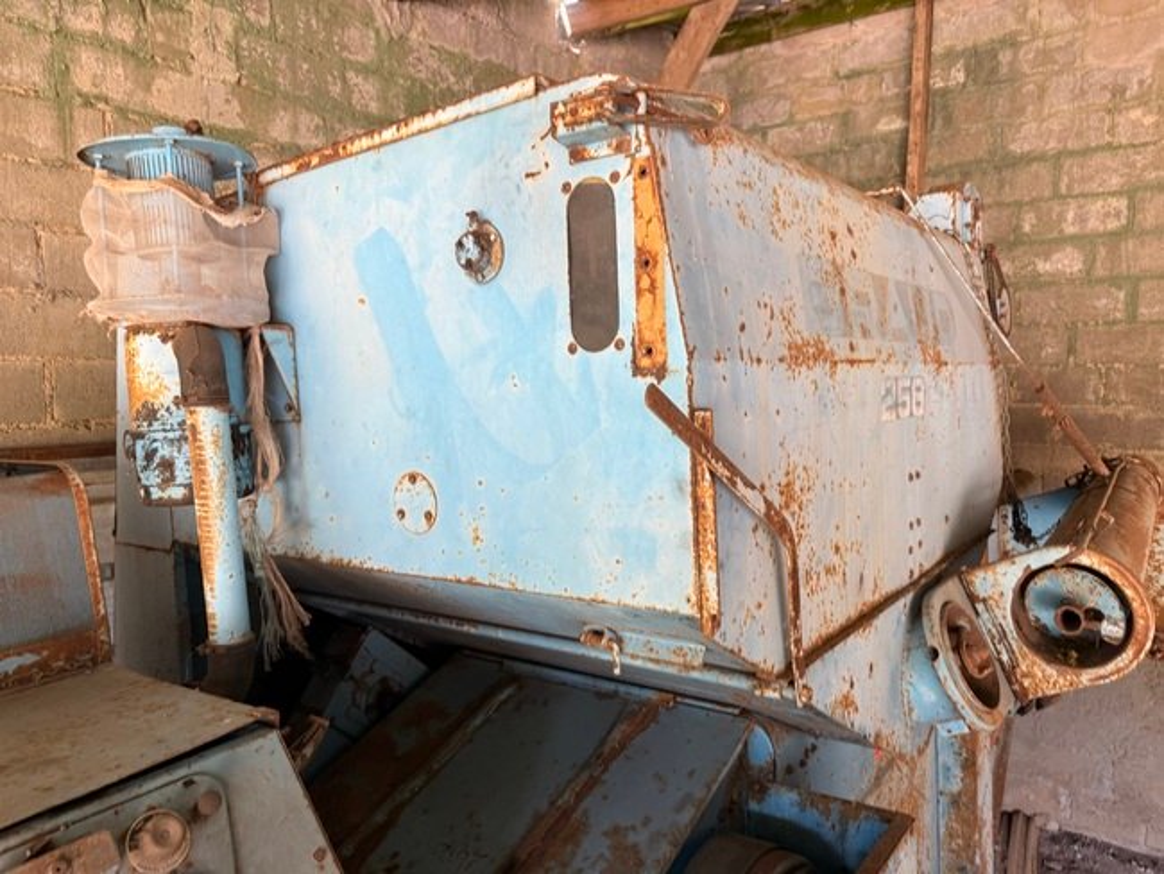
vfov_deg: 56.8
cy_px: 437
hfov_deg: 71.6
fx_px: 807
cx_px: 582
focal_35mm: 24
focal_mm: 6.76
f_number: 1.78
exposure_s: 1/121
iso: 100
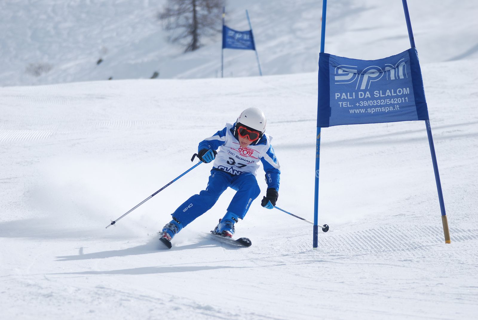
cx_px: 239
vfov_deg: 5.6
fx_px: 3290
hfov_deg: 8.3
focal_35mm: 248
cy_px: 160
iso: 100
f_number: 5.3
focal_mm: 165
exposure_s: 1/1250
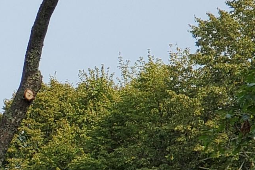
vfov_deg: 5.5
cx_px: -105
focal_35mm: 250
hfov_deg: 8.1
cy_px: 181
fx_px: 1771
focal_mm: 6
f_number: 2.4
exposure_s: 1/652
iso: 50
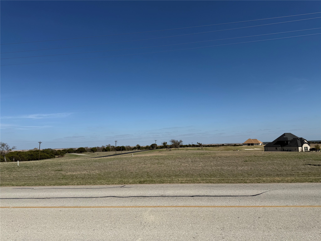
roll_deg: +1.7
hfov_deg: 71.6
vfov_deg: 56.8
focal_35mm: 24
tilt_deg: +6.0
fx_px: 223
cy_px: 120
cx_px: 160
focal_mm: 6.76
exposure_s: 1/8130
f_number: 1.78
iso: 80
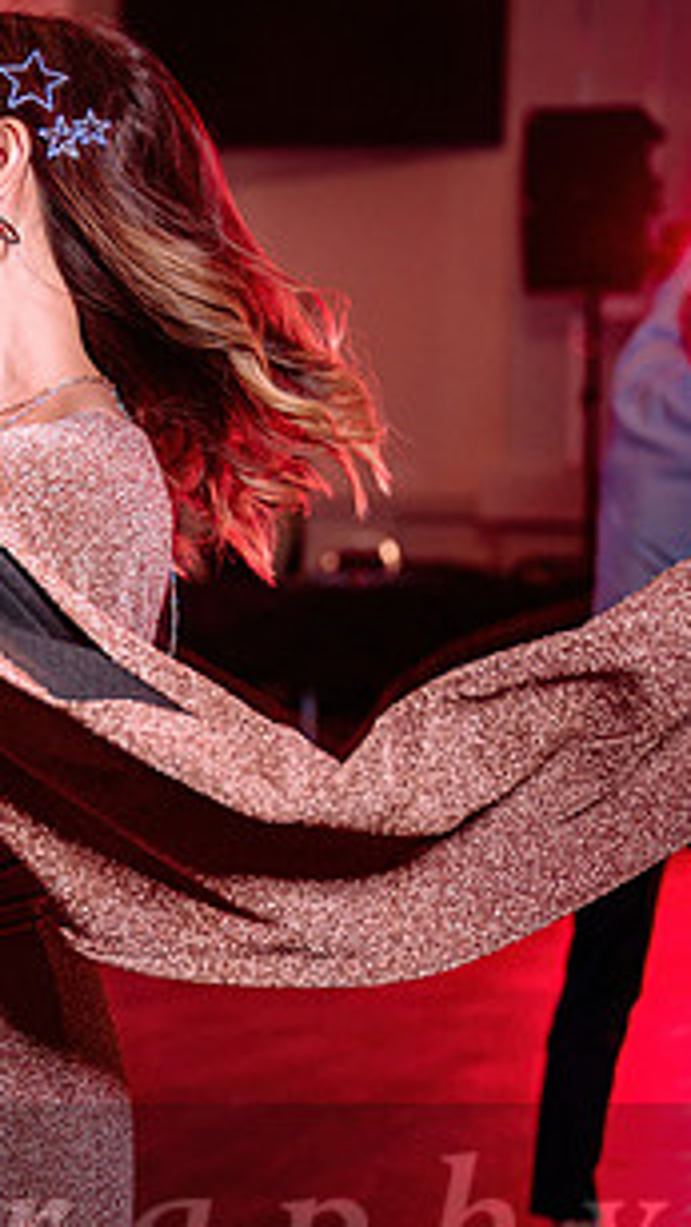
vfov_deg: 20.3
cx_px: -152
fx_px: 3416
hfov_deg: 11.3
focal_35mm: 105
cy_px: 689
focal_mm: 53
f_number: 3.2
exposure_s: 1/60
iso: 800
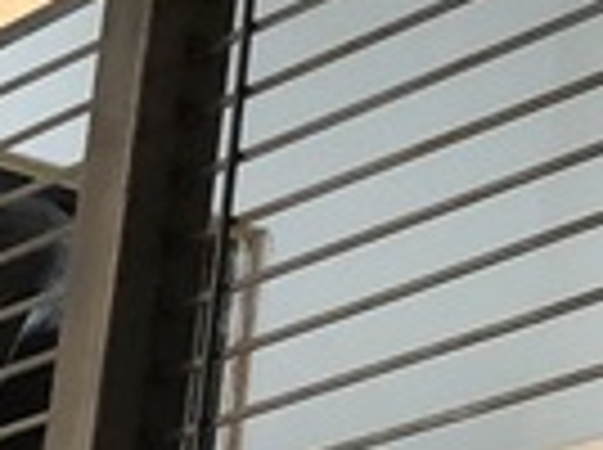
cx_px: 1044
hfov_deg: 8.9
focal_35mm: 214
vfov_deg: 6.9
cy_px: 423
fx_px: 3721
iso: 80
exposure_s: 1/15
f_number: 1.8
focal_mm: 4
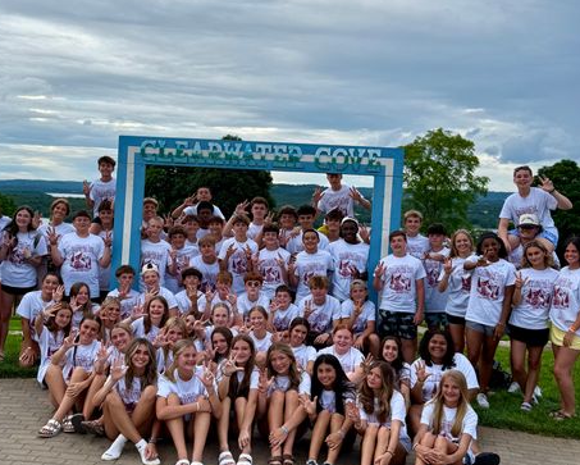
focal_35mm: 31
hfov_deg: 56.8
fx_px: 532
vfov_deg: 47.1
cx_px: 242
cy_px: 240
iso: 80
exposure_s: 1/1901
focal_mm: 6.76
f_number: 1.78
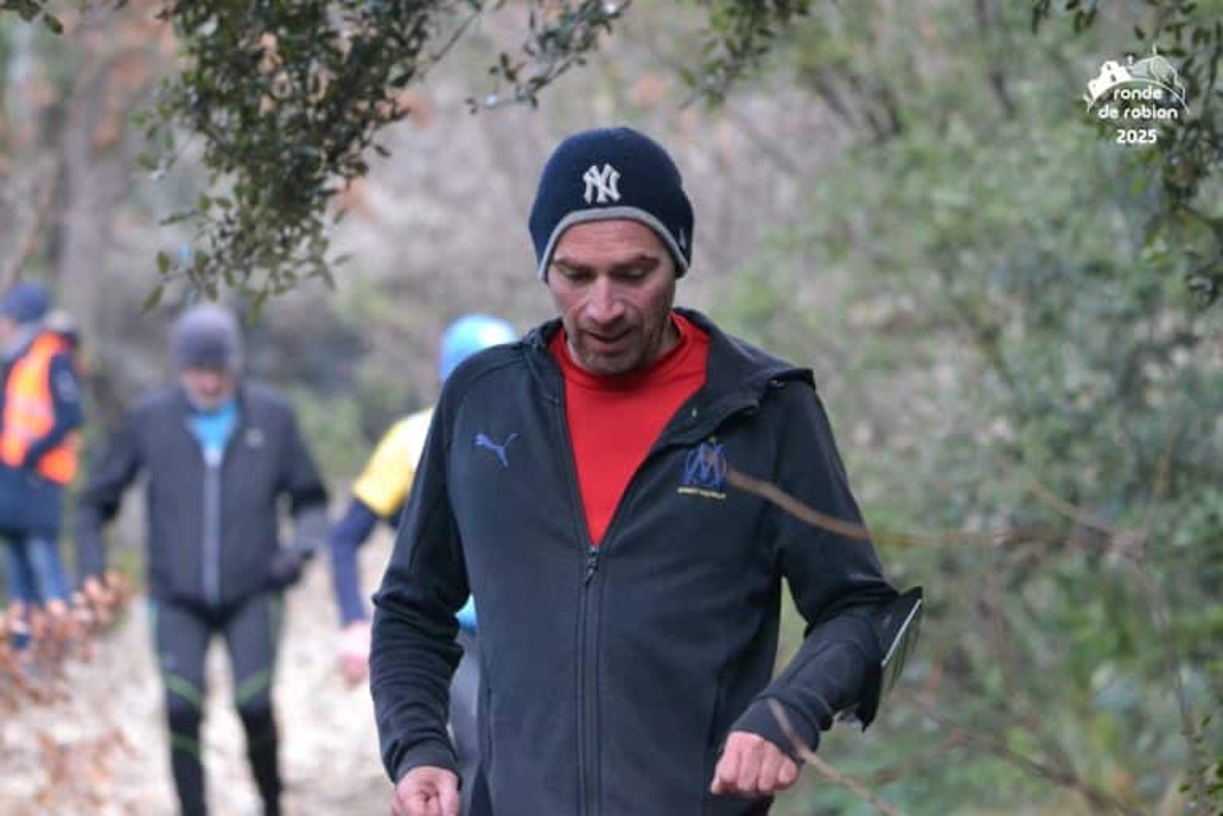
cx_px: 612
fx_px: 7643
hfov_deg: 9.1
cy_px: 408
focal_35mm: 225
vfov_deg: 6.1
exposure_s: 1/400
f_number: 5
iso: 3200
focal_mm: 150
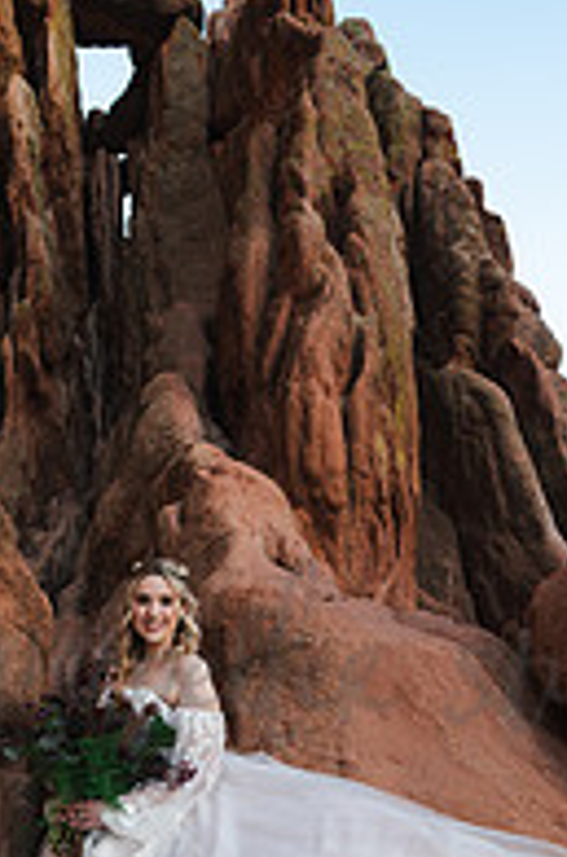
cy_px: 659
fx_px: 879
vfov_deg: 49.6
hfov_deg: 35.4
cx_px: 187
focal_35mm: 37
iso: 160
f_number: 4
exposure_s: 1/125
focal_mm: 16
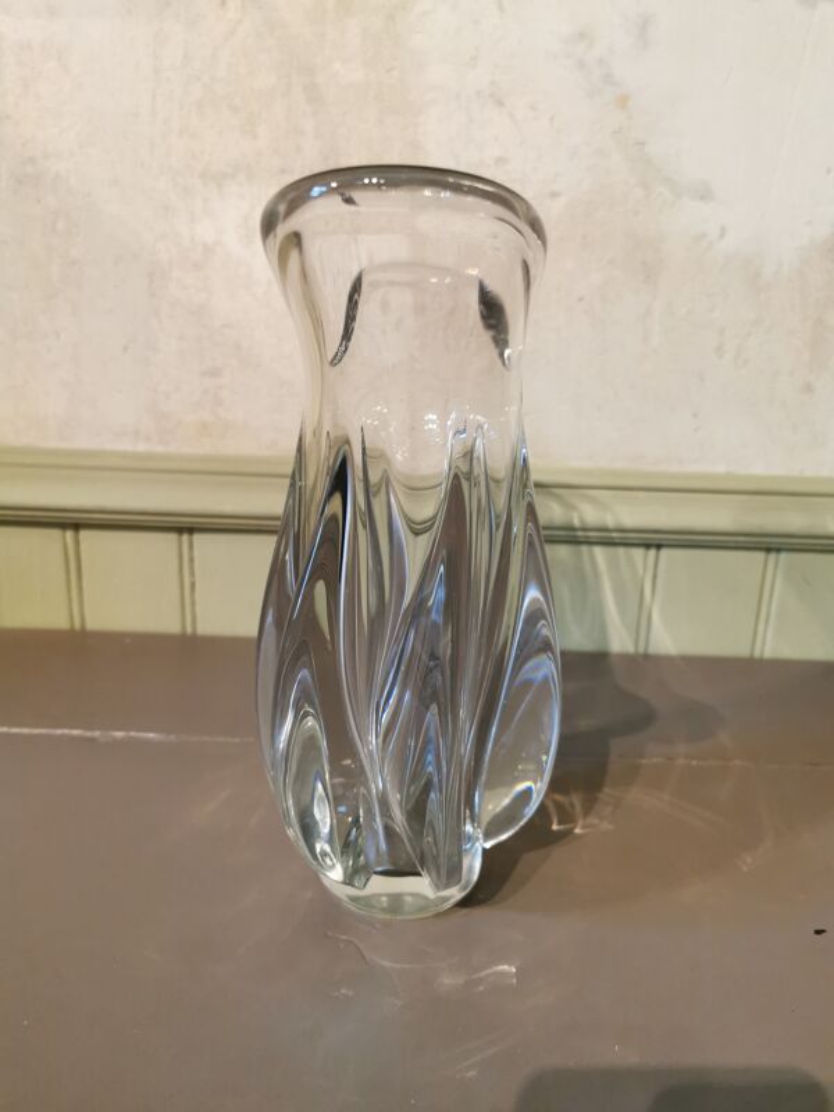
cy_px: 556
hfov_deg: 51.4
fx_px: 867
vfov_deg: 65.3
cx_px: 417
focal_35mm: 27
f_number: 1.6
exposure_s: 1/50
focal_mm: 5.56
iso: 250
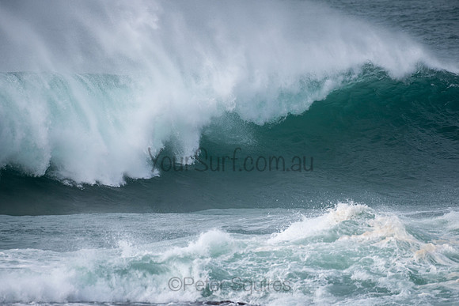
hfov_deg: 3.8
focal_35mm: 539
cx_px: 230
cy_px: 153
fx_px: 6868
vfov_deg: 2.6
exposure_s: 1/2500
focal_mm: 500
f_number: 5.6
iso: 280
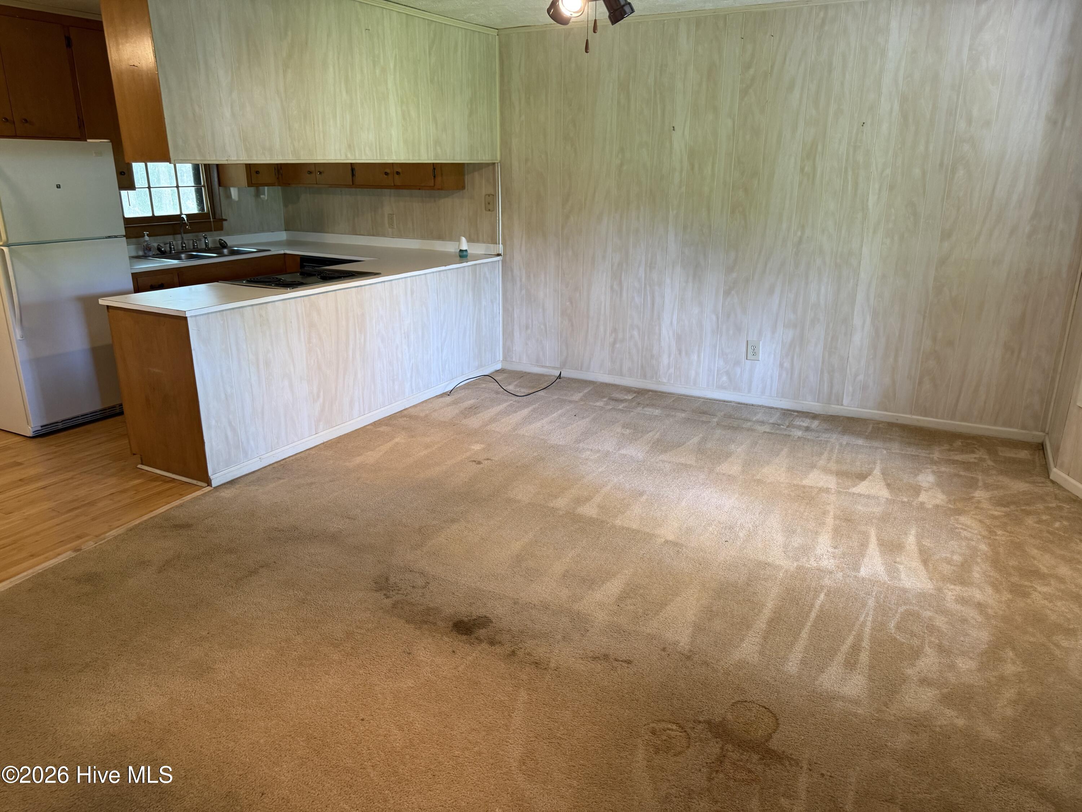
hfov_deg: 71.6
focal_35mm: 24
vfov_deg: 56.8
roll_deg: -0.2
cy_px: 406
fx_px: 750
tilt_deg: -15.5
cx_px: 541
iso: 200
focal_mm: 6.76
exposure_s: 1/60
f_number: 1.78
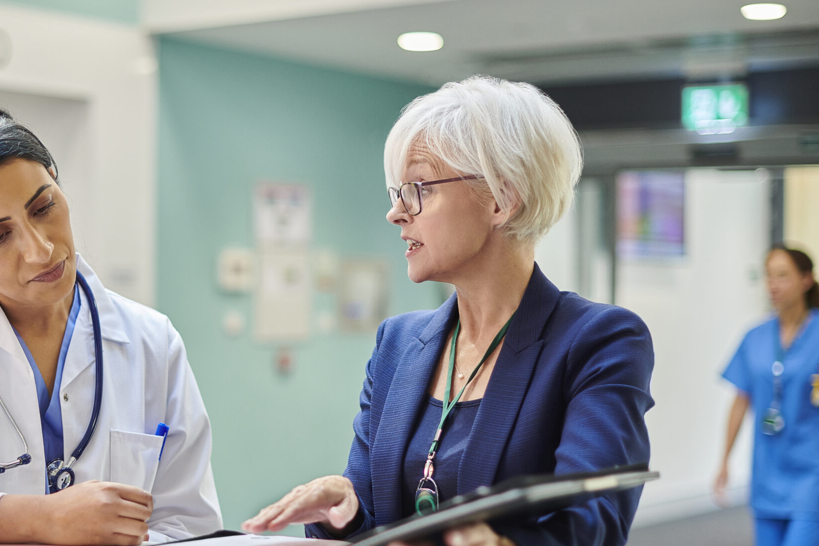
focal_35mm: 78
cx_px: 223
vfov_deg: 17.5
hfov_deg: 25.7
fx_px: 1774
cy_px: 356
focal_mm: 50
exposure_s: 1/250
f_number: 2
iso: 640
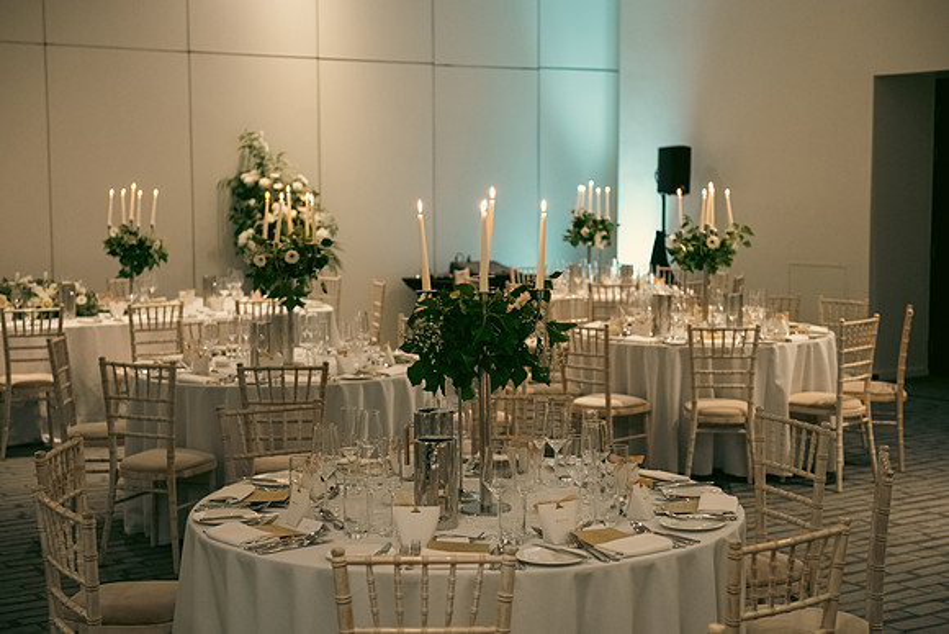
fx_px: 1511
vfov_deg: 23.7
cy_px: 317
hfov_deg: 34.9
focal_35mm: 57
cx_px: 474
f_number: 3.5
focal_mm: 56
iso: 1600
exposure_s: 1/160
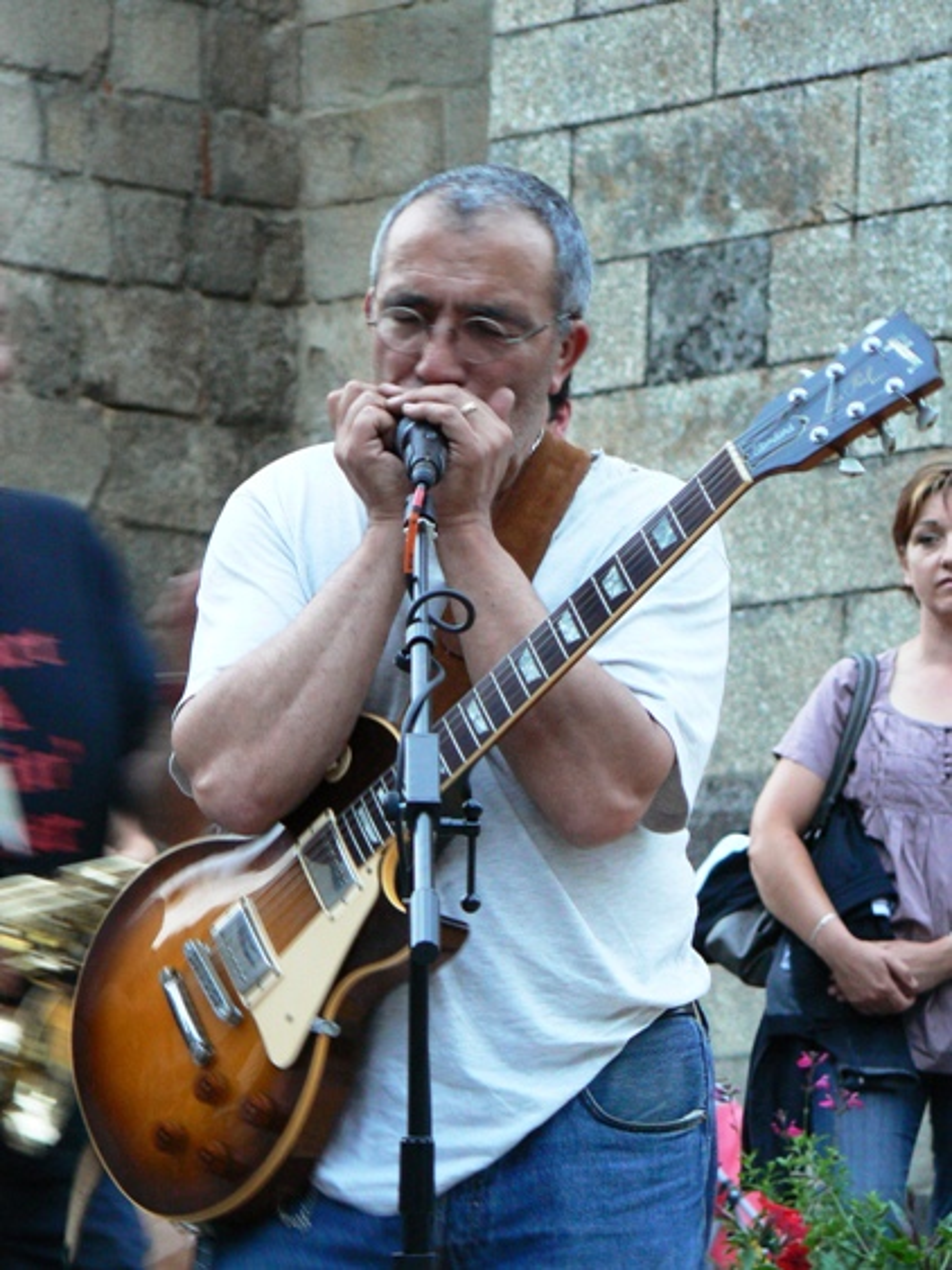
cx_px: 476
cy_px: 635
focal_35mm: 209
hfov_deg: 7.1
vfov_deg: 9.5
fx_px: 7667
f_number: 3.3
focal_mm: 34.8
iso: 200
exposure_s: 1/20
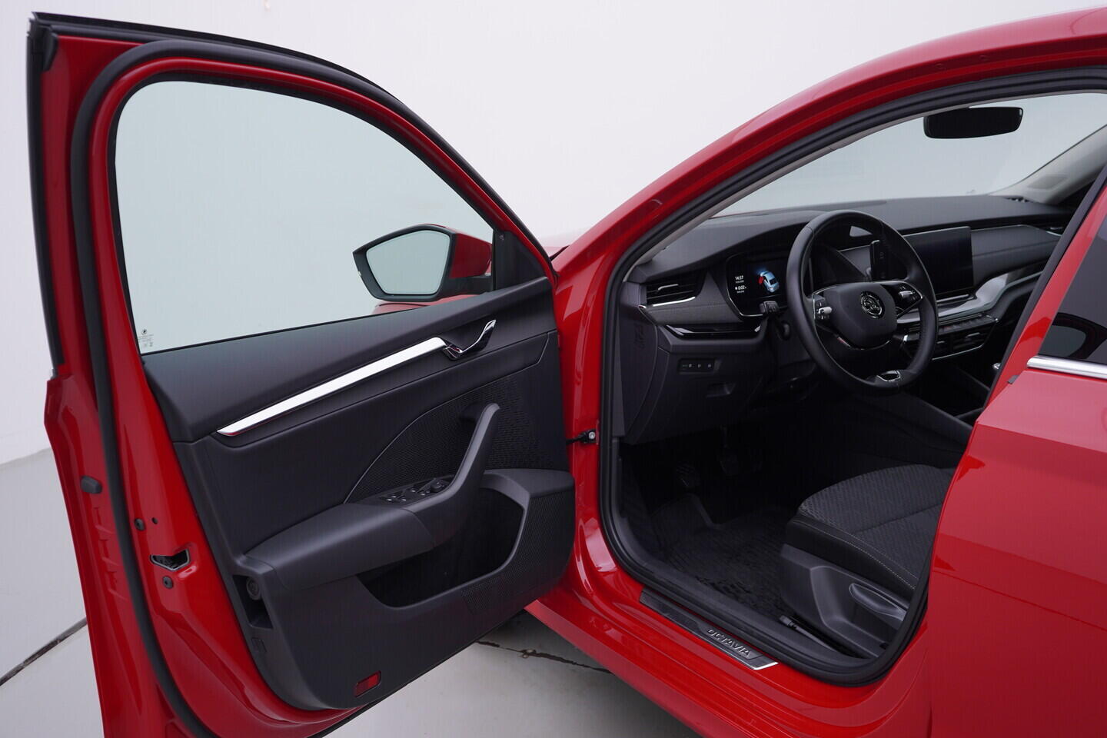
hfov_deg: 53.1
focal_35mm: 36
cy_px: 369
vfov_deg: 36.9
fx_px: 1107
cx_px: 554
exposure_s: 1/60
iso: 125
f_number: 4
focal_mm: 24
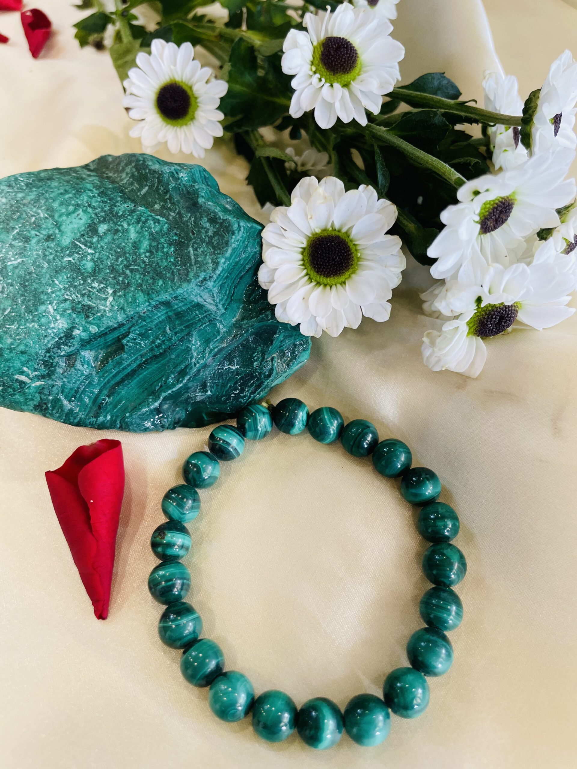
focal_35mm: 26
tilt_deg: -58.5
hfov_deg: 53.1
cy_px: 384
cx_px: 288
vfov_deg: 67.3
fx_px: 578
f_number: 1.6
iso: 64
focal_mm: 4.2
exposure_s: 1/100
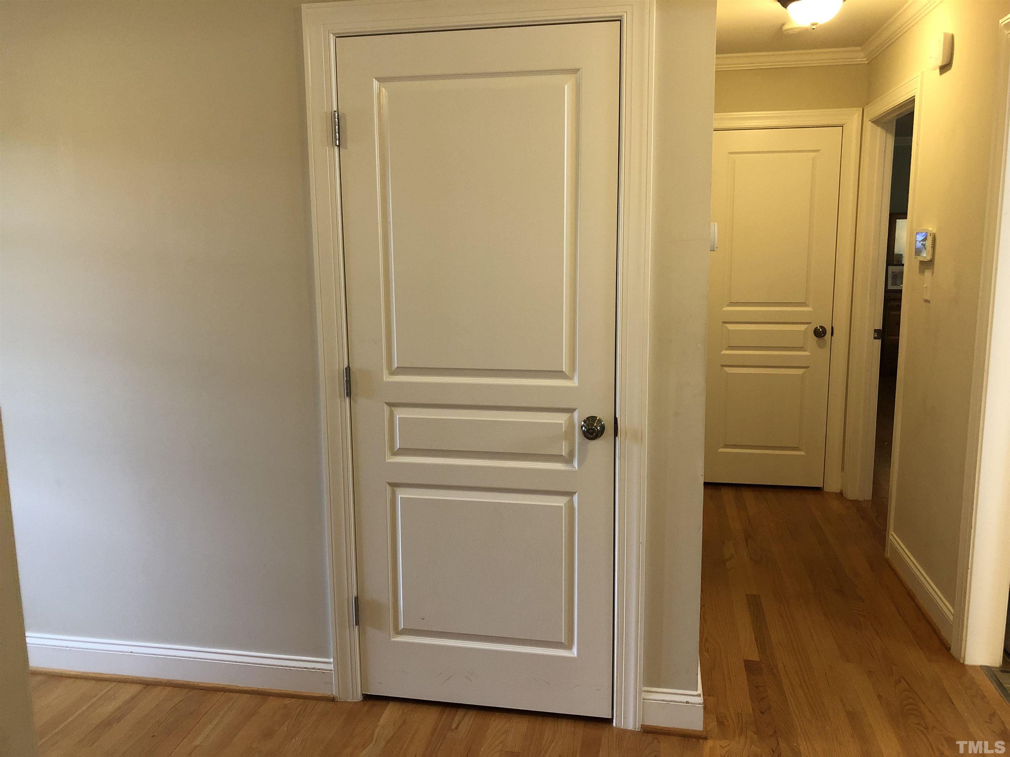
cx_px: 505
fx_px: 817
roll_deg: +0.2
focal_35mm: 28
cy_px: 378
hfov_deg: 63.4
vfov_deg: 49.7
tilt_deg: -9.2
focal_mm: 3.99
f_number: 1.8
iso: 80
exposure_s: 1/15
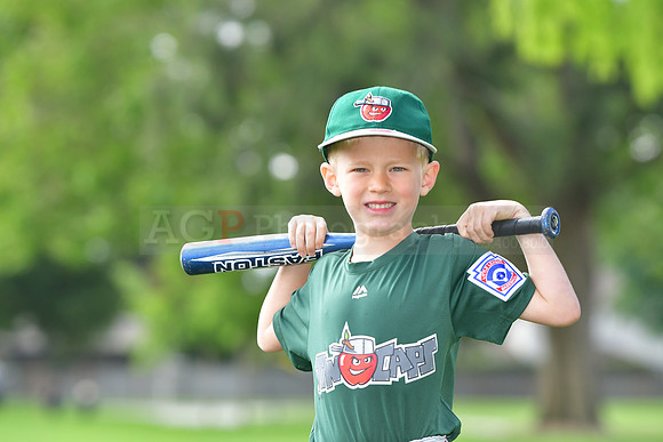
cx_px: 332
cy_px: 221
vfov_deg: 6.8
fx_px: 3730
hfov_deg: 10.2
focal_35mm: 202
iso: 500
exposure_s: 1/1250
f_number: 4
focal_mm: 135
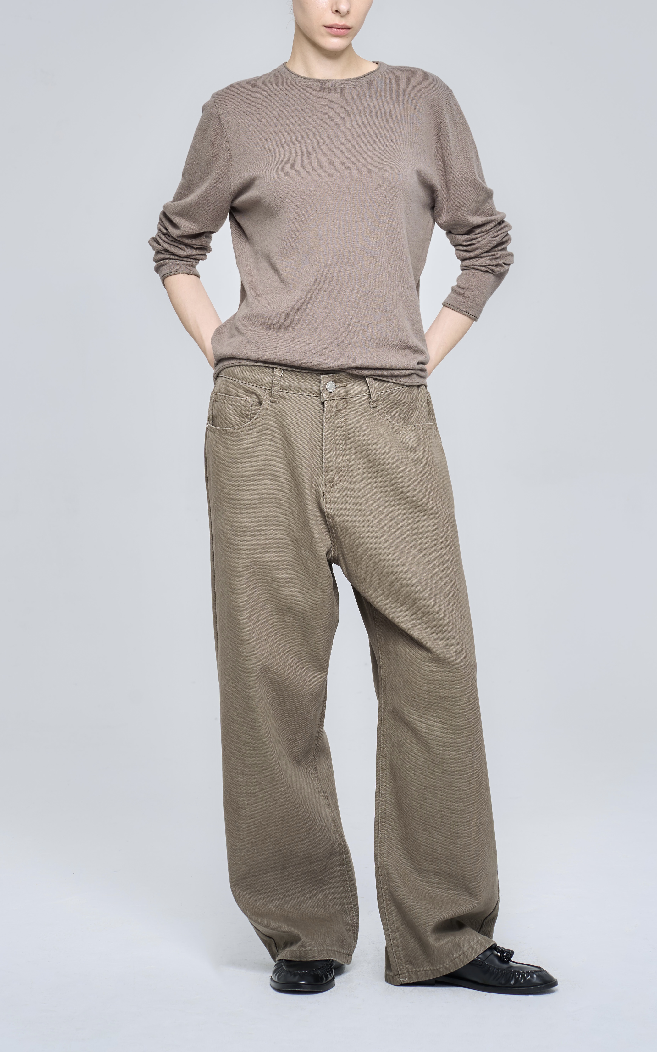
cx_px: 336
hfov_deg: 13.1
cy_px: 446
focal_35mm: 100
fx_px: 2865
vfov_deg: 20.8
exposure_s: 1/125
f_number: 8
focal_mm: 85
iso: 200
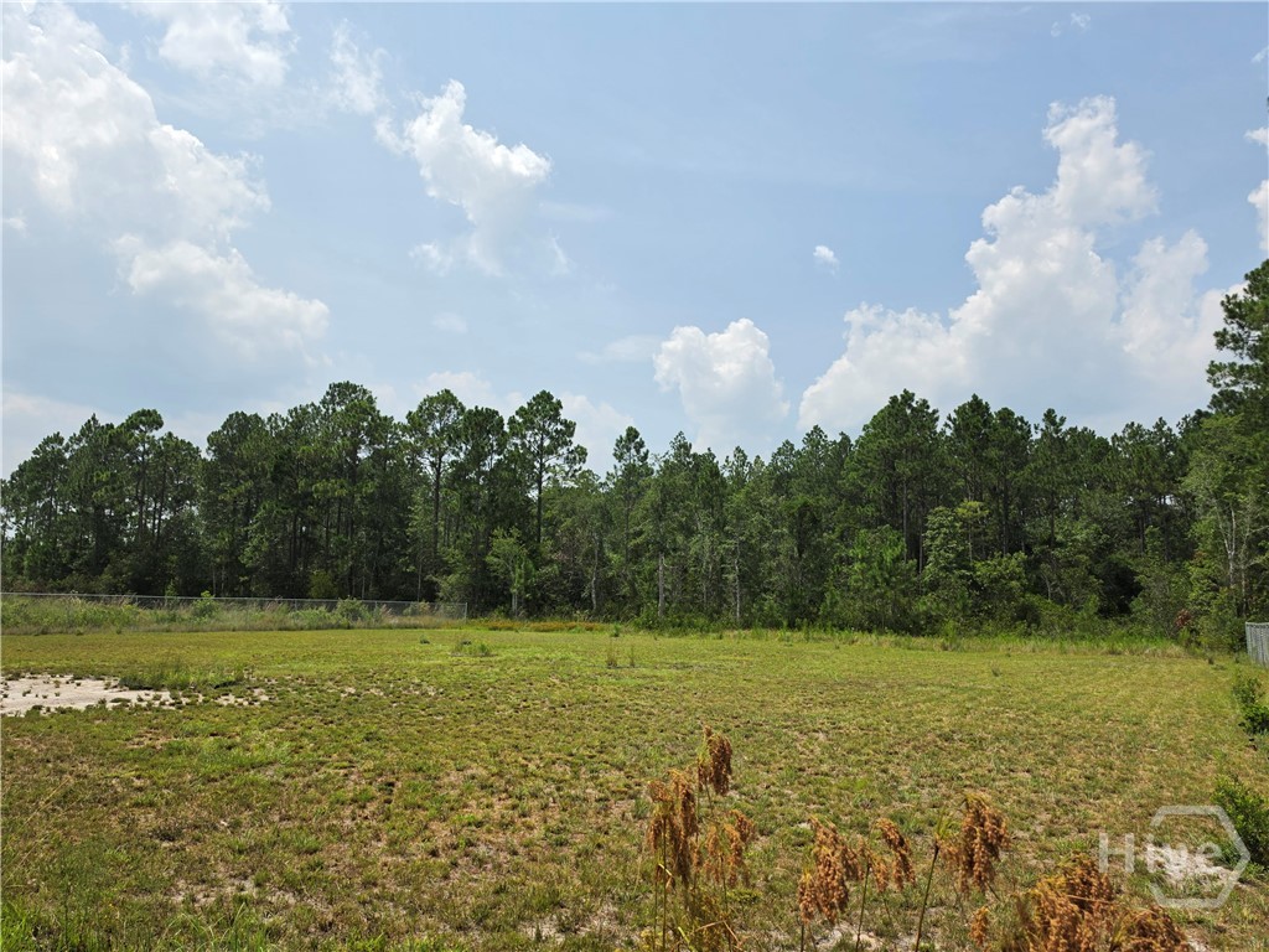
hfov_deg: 73.9
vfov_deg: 58.9
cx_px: 634
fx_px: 843
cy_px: 476
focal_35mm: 23
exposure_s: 1/7939
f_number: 1.4
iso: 50
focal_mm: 6.5
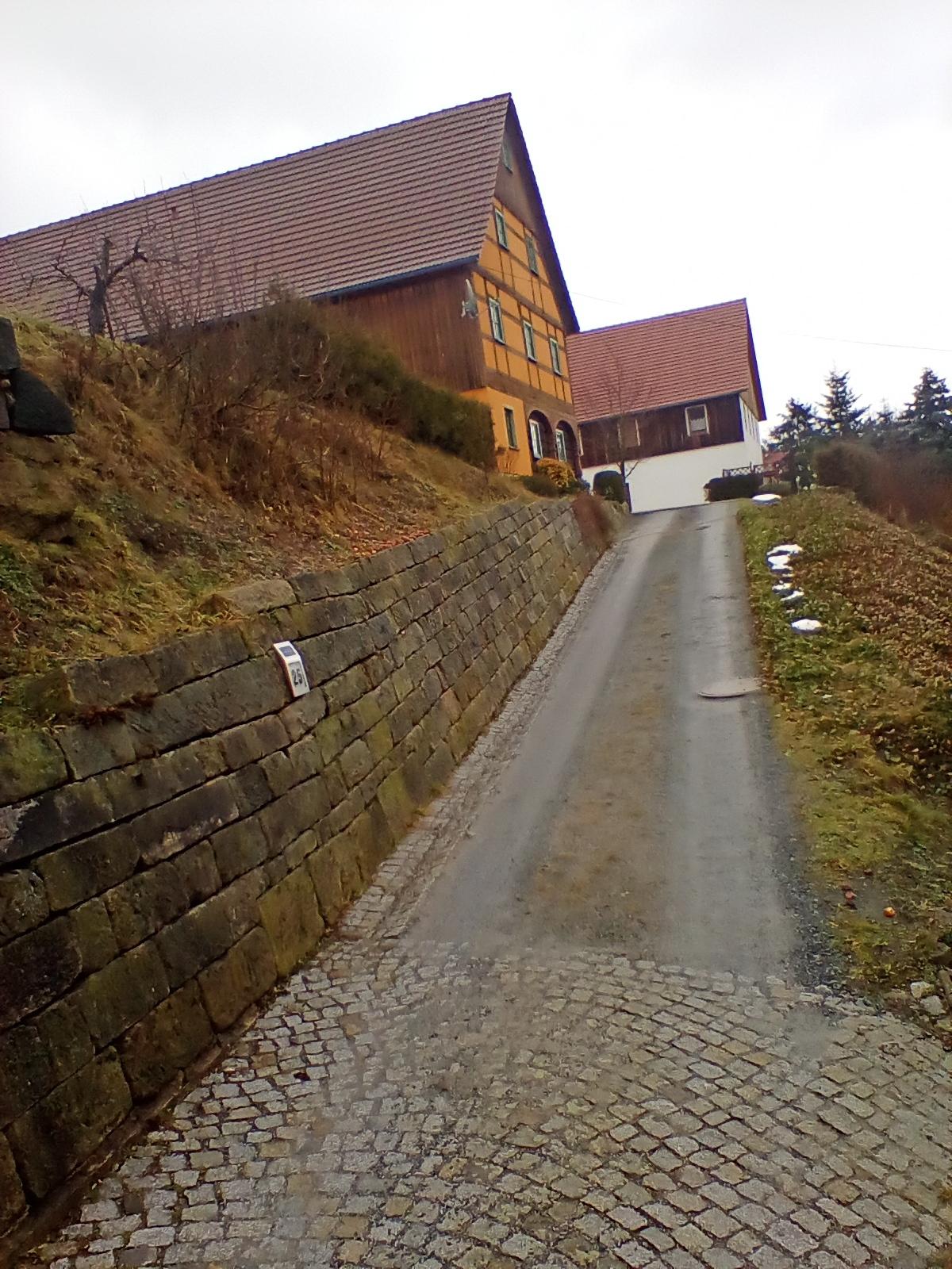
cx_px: 476
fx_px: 1137
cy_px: 634
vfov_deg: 58.4
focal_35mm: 31
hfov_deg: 45.4
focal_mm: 2.38
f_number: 2.4
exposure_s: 1/457
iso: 101
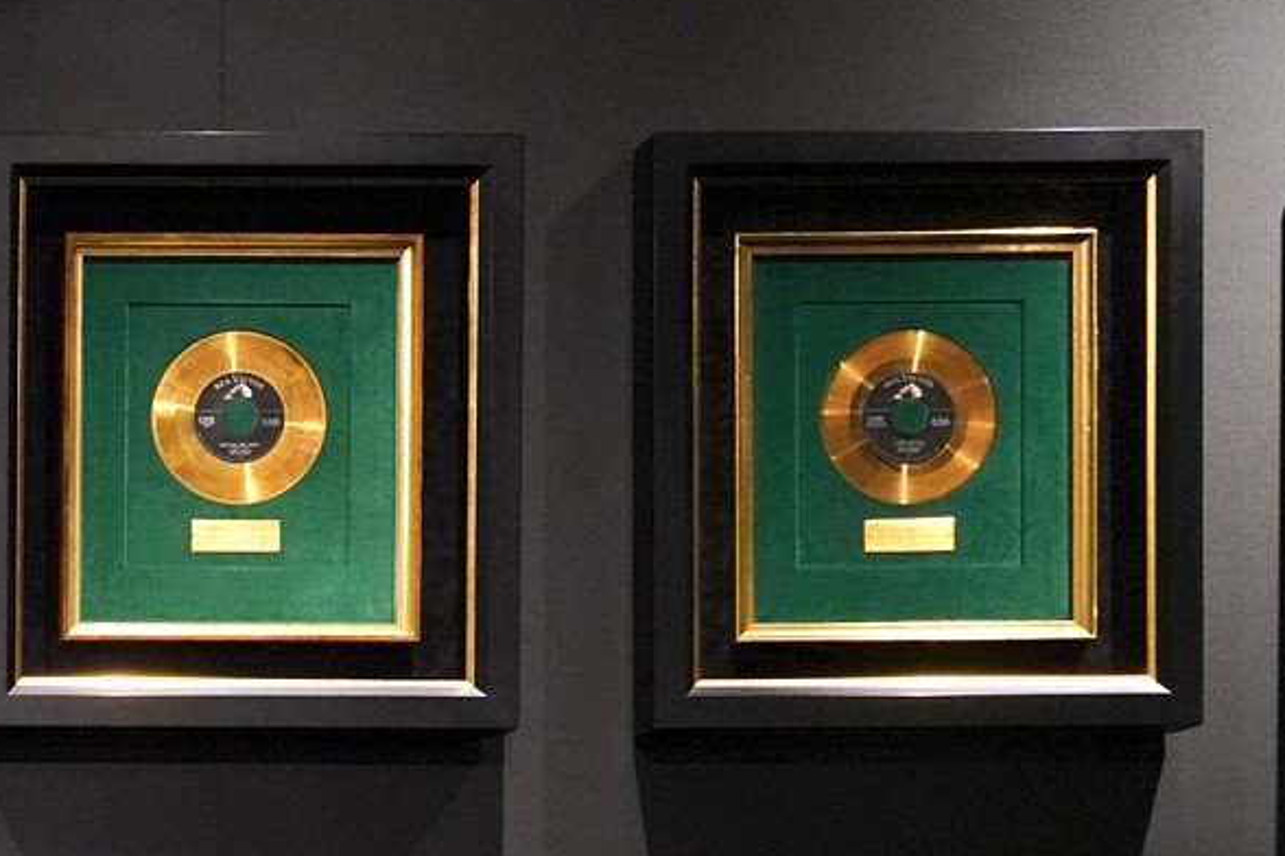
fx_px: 4247
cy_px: 1389
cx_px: -885
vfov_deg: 11.0
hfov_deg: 15.3
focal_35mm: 119
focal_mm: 35
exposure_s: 1/100
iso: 6400
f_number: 5
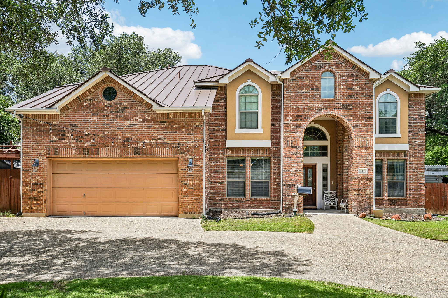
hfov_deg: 69.4
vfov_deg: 49.5
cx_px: 224
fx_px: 324
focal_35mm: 26
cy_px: 149
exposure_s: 1/500
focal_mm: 26
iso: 200
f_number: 8
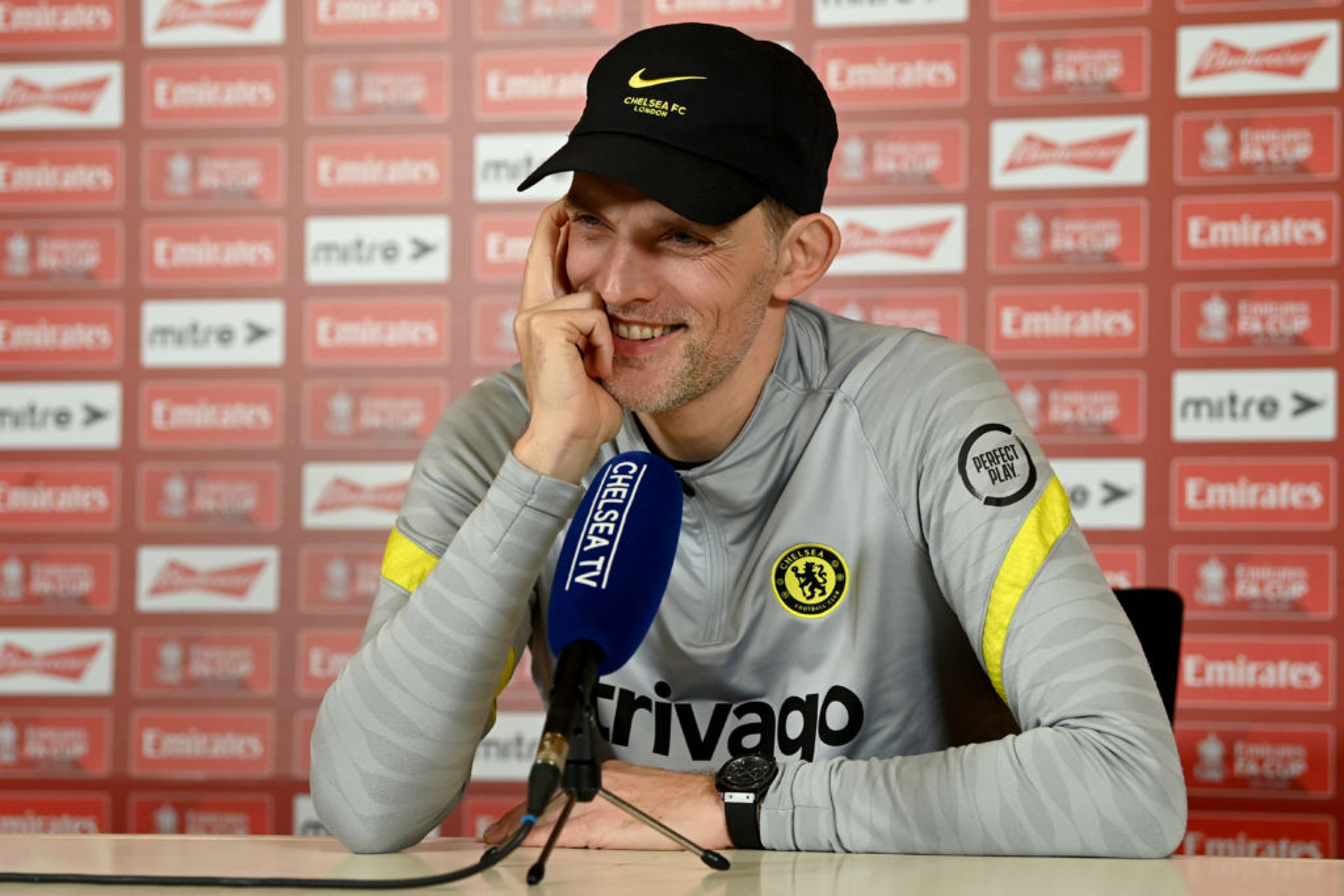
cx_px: 672
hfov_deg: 18.3
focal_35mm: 112
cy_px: 448
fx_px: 4182
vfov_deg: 12.2
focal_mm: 112
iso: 2500
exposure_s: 1/400
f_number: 4
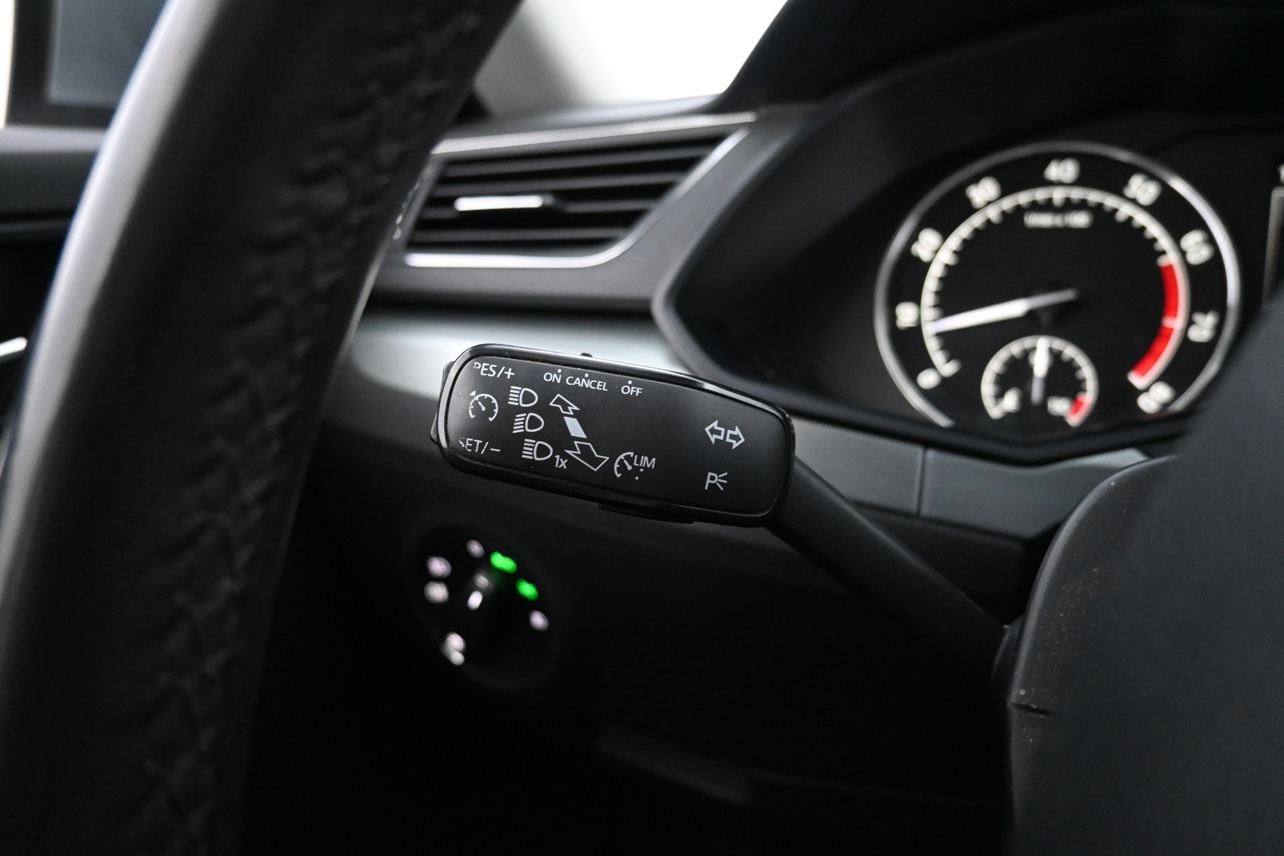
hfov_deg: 73.7
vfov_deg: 53.1
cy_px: 428
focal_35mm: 24
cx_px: 642
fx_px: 856
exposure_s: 1/40
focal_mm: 16
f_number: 3.5
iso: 4000
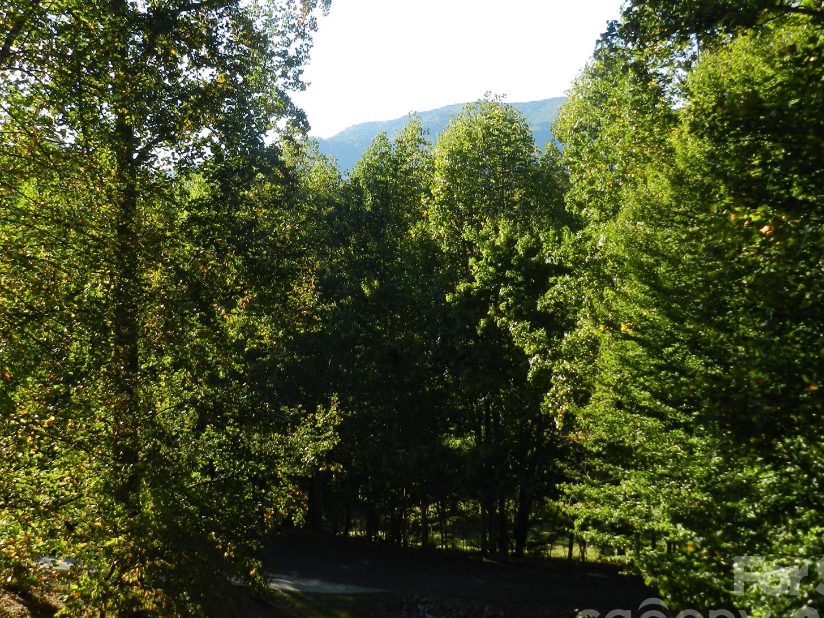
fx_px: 1071
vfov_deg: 32.0
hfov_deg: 41.9
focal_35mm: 45
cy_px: 233
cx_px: 335
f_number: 3.7
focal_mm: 5.6
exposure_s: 1/400
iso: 160
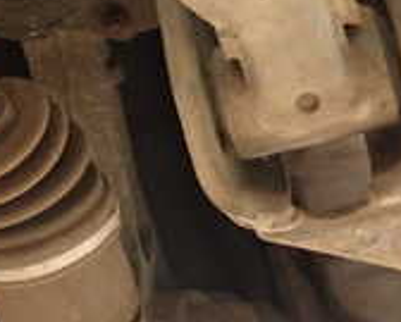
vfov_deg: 17.6
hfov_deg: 21.2
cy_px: 98
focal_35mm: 87
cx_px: -5
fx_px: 1034
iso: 400
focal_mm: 4.5
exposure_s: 1/30
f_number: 2
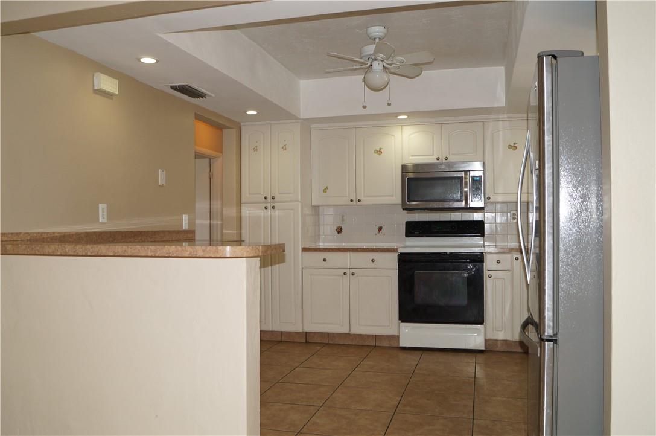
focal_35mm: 30
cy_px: 218
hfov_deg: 62.0
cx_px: 328
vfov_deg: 43.5
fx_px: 546
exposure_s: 1/60
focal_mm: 20
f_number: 4
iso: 250
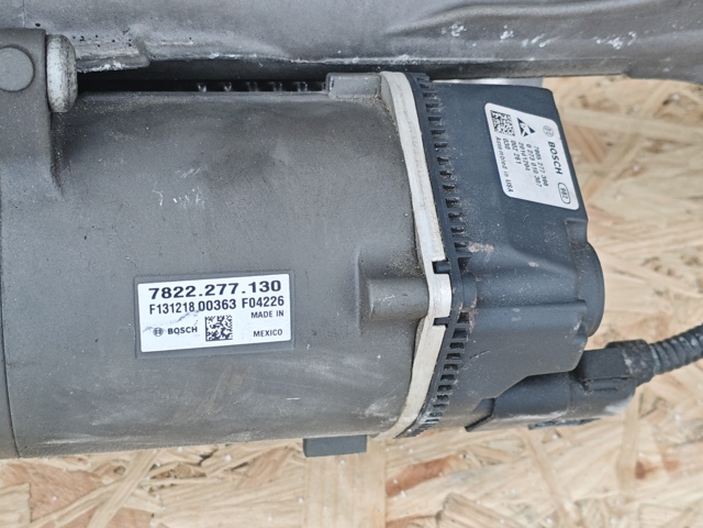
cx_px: 352
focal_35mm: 52
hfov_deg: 36.8
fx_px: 1056
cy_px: 264
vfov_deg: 28.0
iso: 200
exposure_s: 1/202
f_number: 1.5
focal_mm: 4.94
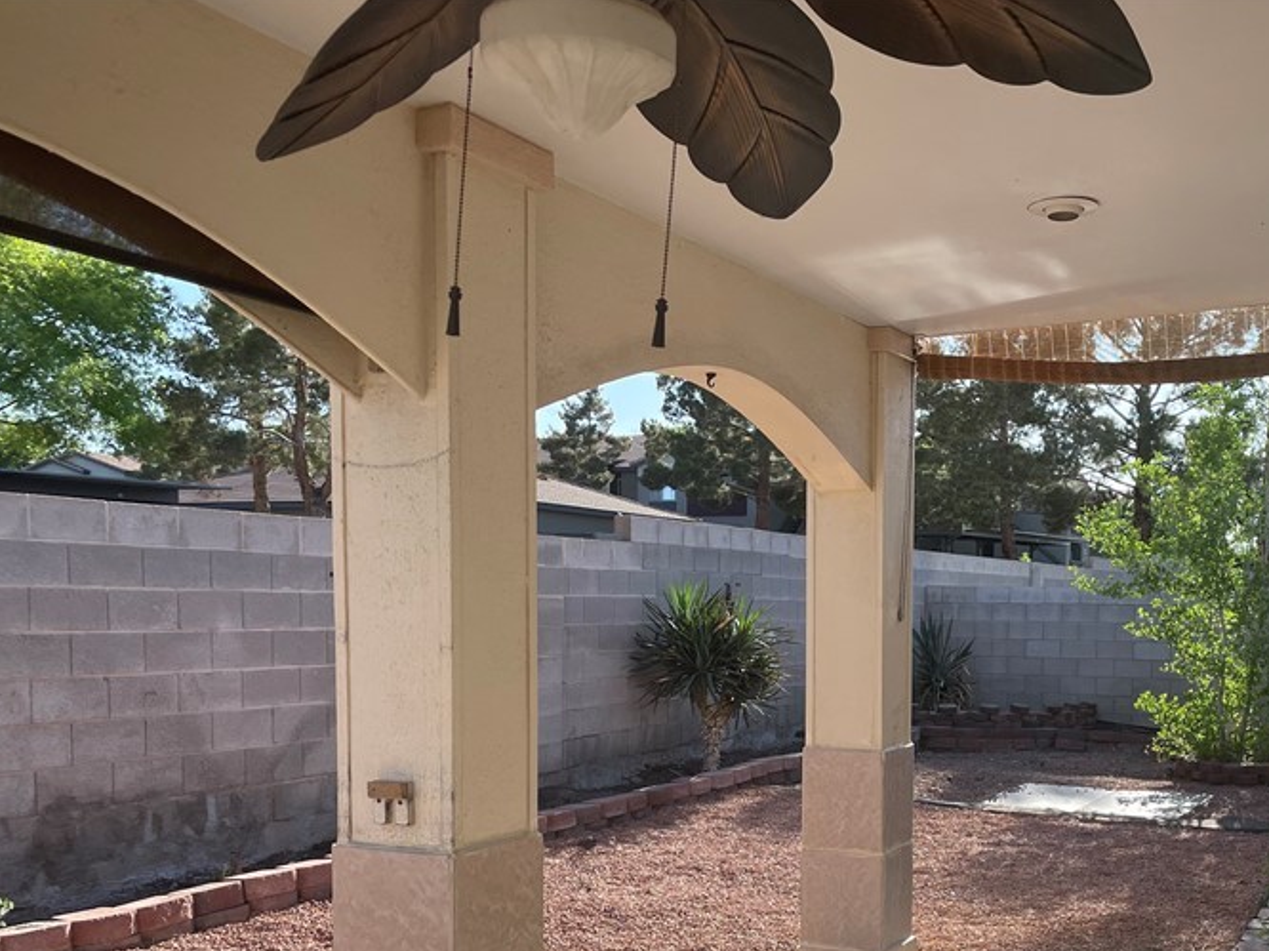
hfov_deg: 46.3
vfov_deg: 35.1
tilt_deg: -4.0
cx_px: 808
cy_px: 724
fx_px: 1466
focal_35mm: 40
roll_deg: -1.3
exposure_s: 1/1490
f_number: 1.6
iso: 32
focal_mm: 4.2
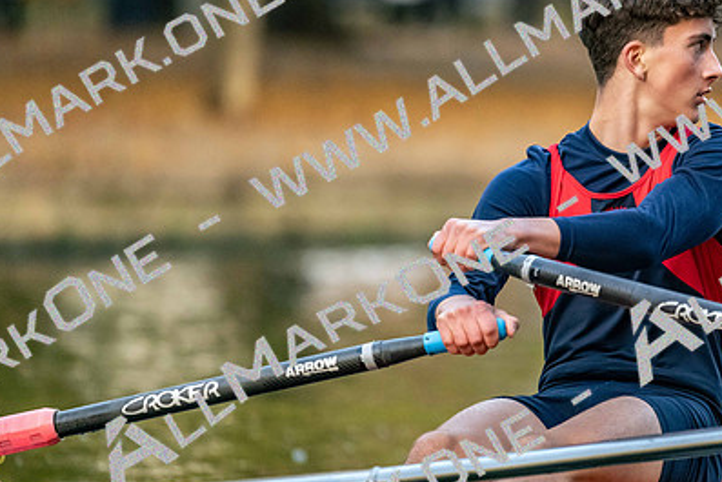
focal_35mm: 585
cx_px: 475
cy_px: 214
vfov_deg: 2.4
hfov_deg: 3.5
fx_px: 11736
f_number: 4.5
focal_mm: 400
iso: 7200
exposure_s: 1/2500
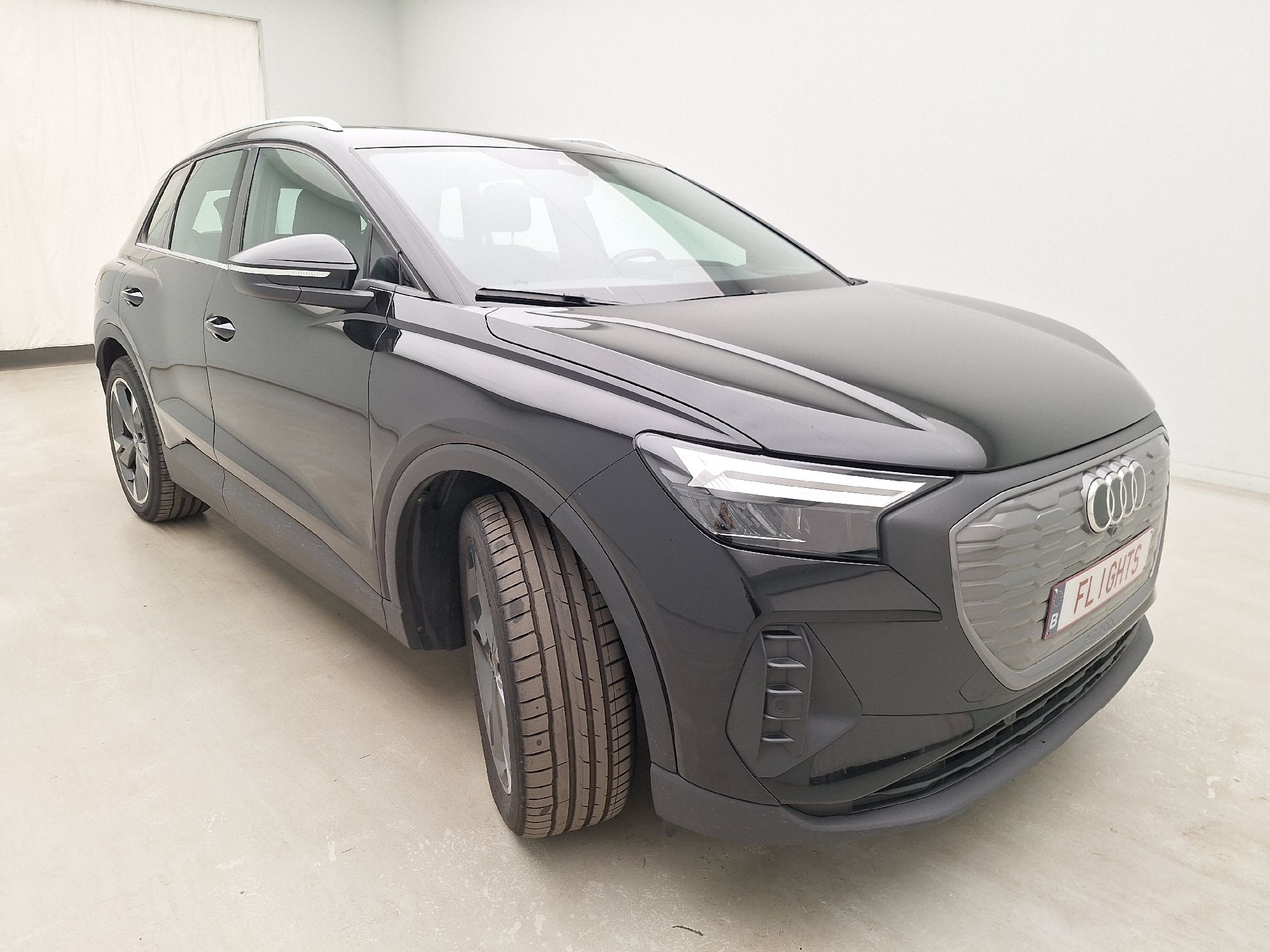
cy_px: 476
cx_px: 635
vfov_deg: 58.9
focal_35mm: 23
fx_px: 844
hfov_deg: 73.9
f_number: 1.8
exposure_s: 1/100
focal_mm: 5.54
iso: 50
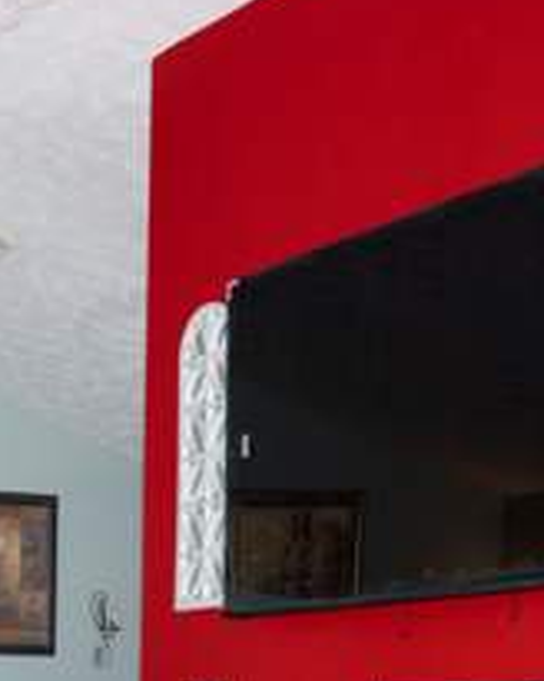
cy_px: 841
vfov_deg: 19.1
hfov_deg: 15.4
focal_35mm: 94
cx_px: -221
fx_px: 1892
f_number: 4
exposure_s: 1/100
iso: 800
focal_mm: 24
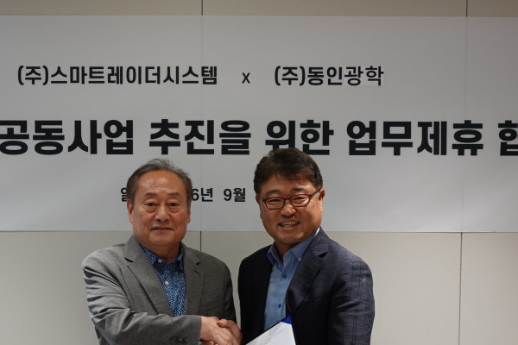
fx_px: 1237
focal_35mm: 86
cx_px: 180
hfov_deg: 23.6
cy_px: 312
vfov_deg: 15.7
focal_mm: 15.73
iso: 200
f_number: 3.2
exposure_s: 1/50
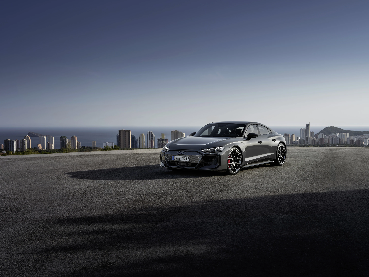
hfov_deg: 42.1
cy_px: 138
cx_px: 184
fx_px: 480
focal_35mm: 45
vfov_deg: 32.2
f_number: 6.4
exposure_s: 1/50
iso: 100
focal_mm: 56.3
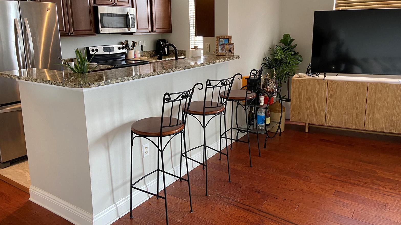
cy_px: 88
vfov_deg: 40.0
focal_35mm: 29
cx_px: 205
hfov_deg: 66.1
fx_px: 308
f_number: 1.8
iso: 100
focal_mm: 4.25
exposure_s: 1/60
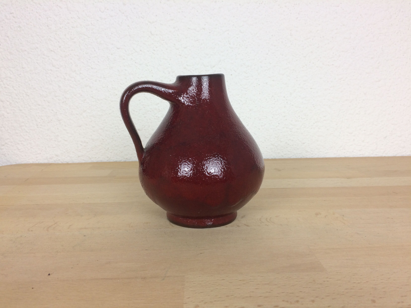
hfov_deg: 61.7
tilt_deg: -8.9
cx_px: 206
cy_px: 154
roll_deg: +0.1
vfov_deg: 48.2
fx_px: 344
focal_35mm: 29
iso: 40
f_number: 2.2
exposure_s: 1/50
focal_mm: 4.15
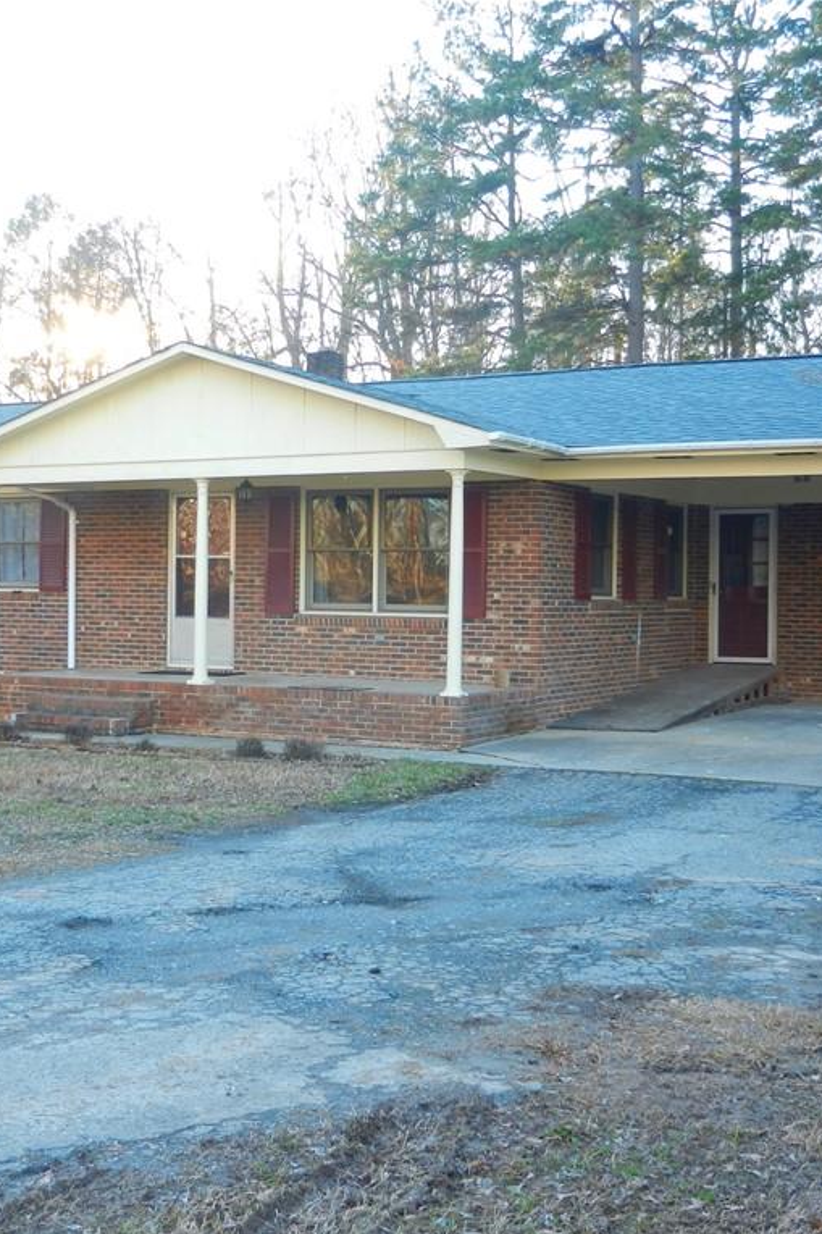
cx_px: 326
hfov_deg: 29.2
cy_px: 619
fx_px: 1576
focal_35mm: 46
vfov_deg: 42.8
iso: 160
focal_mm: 5.9
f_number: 3.8
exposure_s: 1/60
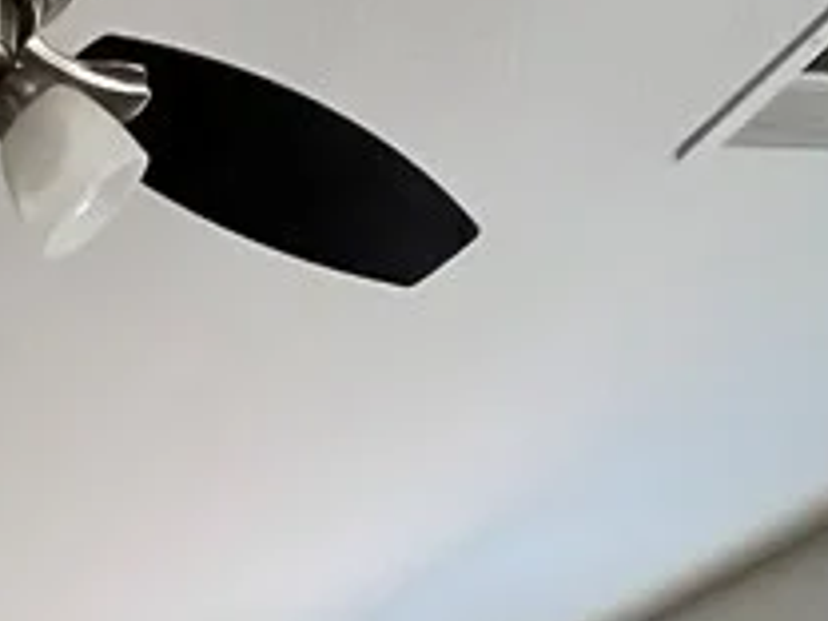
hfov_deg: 24.5
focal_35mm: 64
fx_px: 1531
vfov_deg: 16.1
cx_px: -370
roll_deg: -1.2
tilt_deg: -5.1
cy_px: 1338
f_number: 1.8
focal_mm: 1.57
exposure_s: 1/60
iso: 400
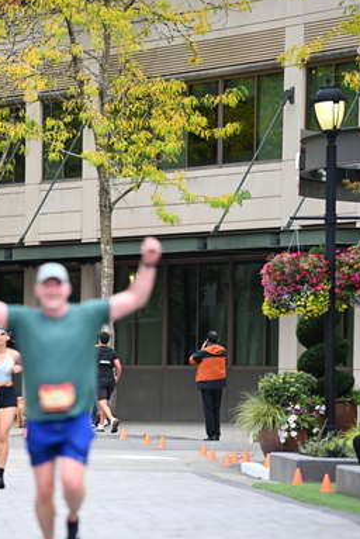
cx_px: 105
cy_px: 355
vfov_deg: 7.2
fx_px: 4297
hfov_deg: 4.8
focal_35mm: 287
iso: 640
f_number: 2.8
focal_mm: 200
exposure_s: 1/1600
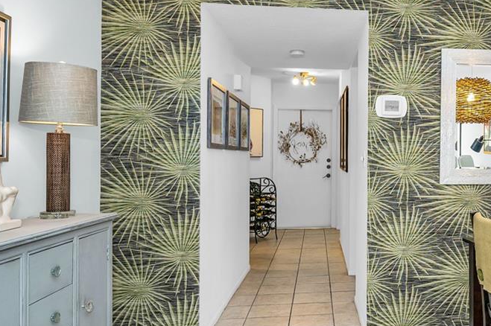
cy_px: 212
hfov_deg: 50.5
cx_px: 401
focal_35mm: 35
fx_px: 480
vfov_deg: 37.2
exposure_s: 1/40
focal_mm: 14.5
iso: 250
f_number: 5
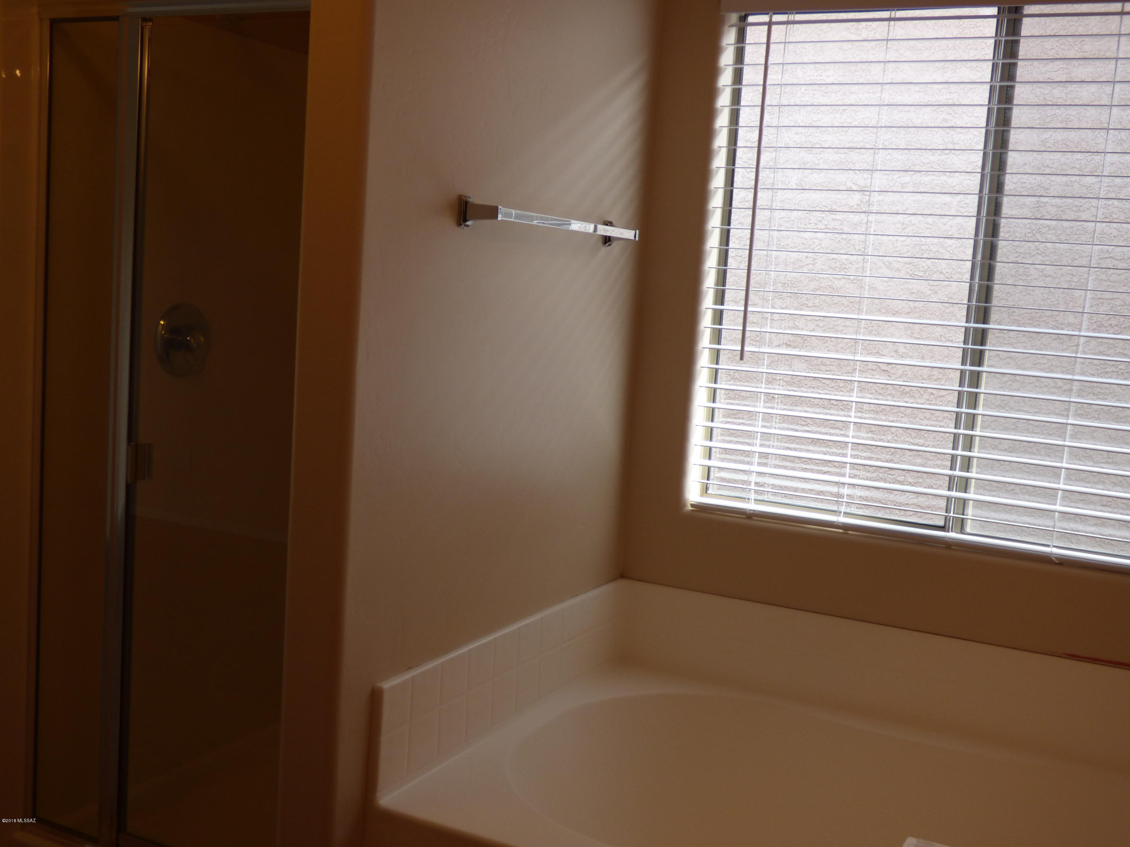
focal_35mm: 36
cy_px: 424
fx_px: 1175
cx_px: 565
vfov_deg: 39.7
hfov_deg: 51.4
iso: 100
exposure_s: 1/80
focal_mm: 6.47
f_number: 3.5
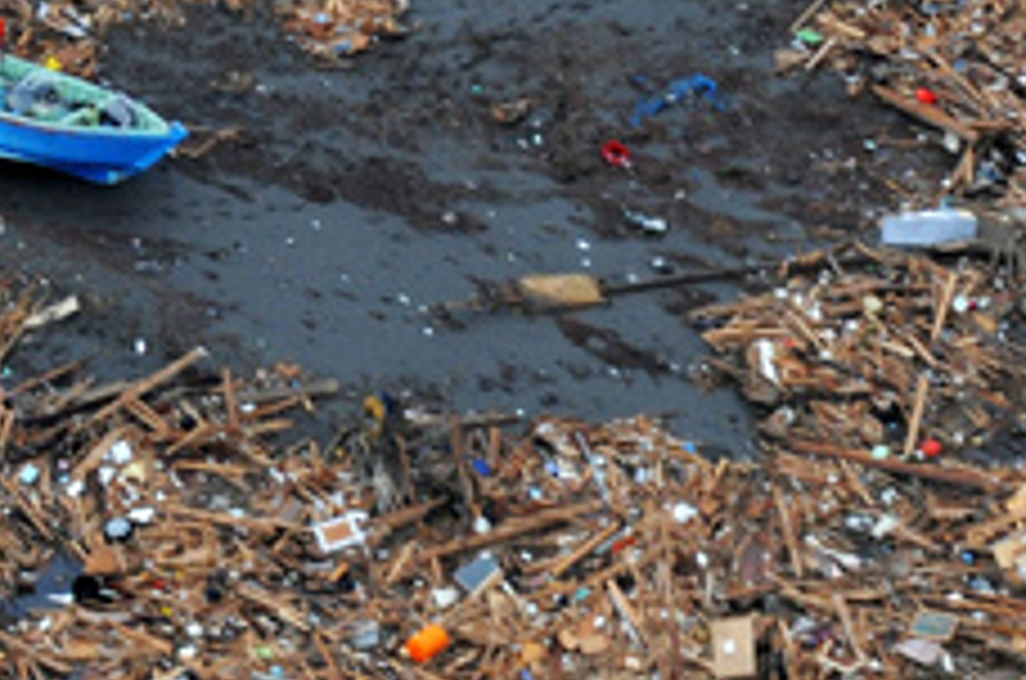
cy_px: 140
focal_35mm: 327
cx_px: -191
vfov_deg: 4.2
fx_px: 9299
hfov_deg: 6.3
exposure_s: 1/125
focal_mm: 55
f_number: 8
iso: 400
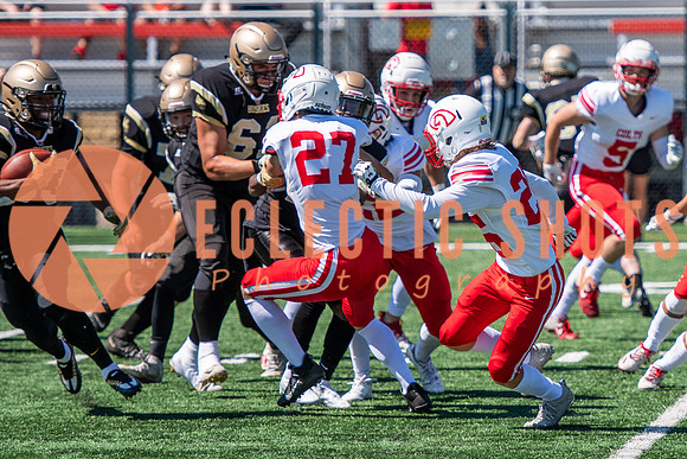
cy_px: 229
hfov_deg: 5.5
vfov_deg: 3.7
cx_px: 518
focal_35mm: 373
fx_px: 7112
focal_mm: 160
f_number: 2.8
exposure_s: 1/4000
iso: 160
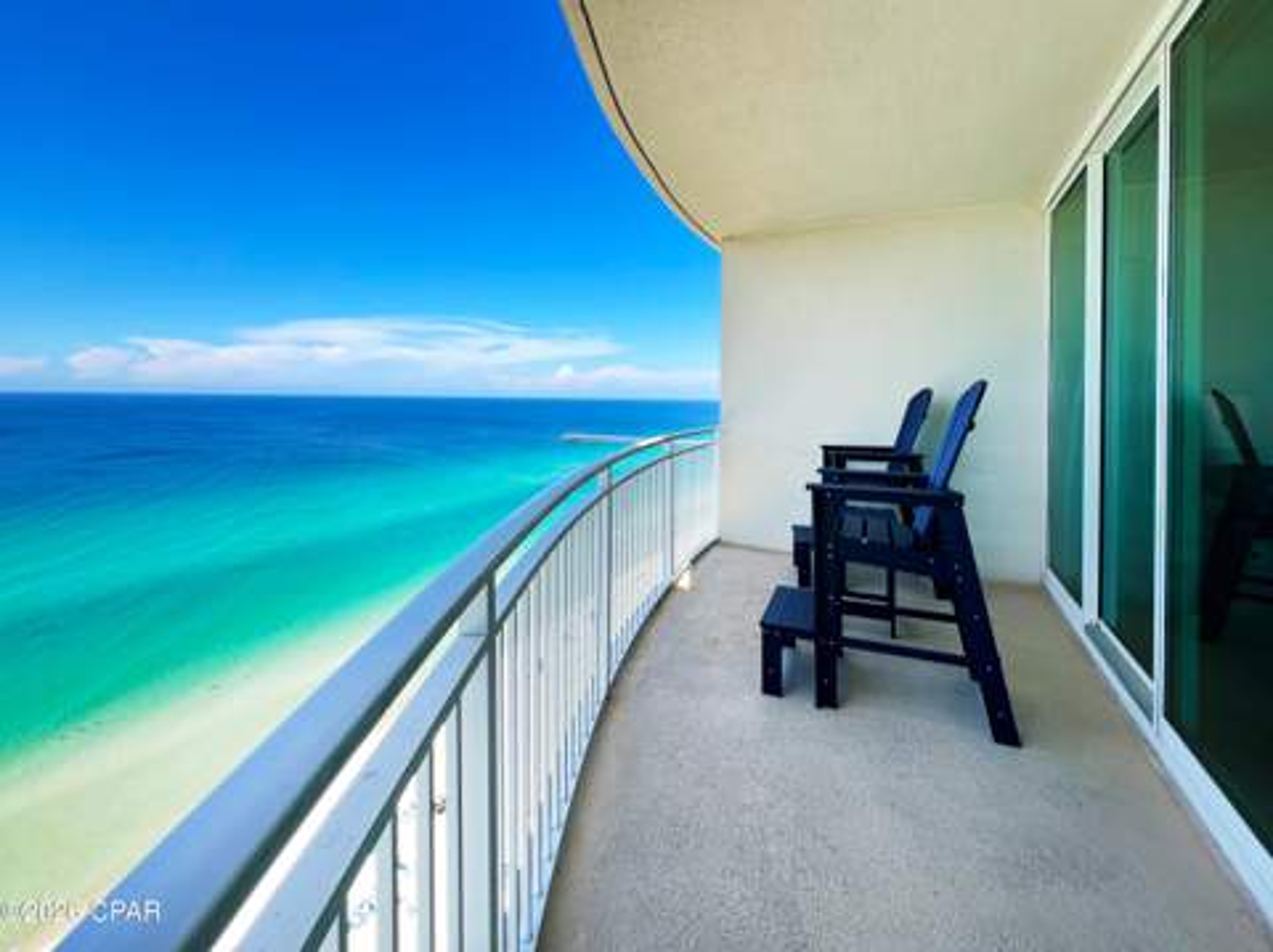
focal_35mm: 13
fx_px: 478
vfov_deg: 89.8
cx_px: 636
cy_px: 476
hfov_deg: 106.2
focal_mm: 1.57
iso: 32
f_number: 1.8
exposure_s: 1/313
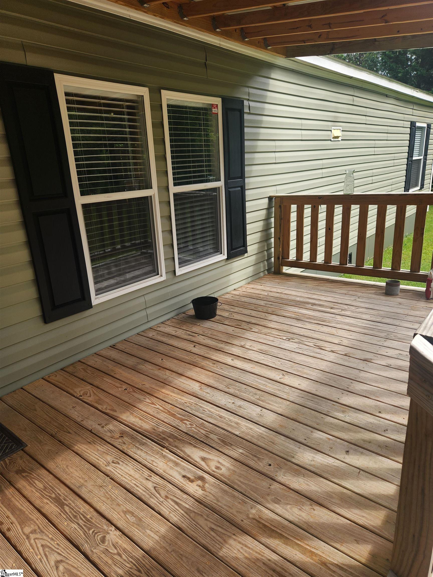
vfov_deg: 73.9
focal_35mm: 23
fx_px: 384
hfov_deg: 58.9
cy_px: 288
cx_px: 216
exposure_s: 1/305
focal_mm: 5.4
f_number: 1.8
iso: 20
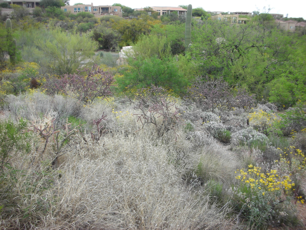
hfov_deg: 52.6
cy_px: 115
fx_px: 309
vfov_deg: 40.7
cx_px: 153
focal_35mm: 35
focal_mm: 5.8
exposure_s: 1/166
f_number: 3
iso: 50
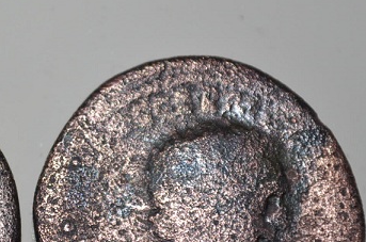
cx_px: 52
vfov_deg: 7.3
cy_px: 140
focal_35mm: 186
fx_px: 1888
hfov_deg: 11.0
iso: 200
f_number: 5.6
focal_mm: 55
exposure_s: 1/30
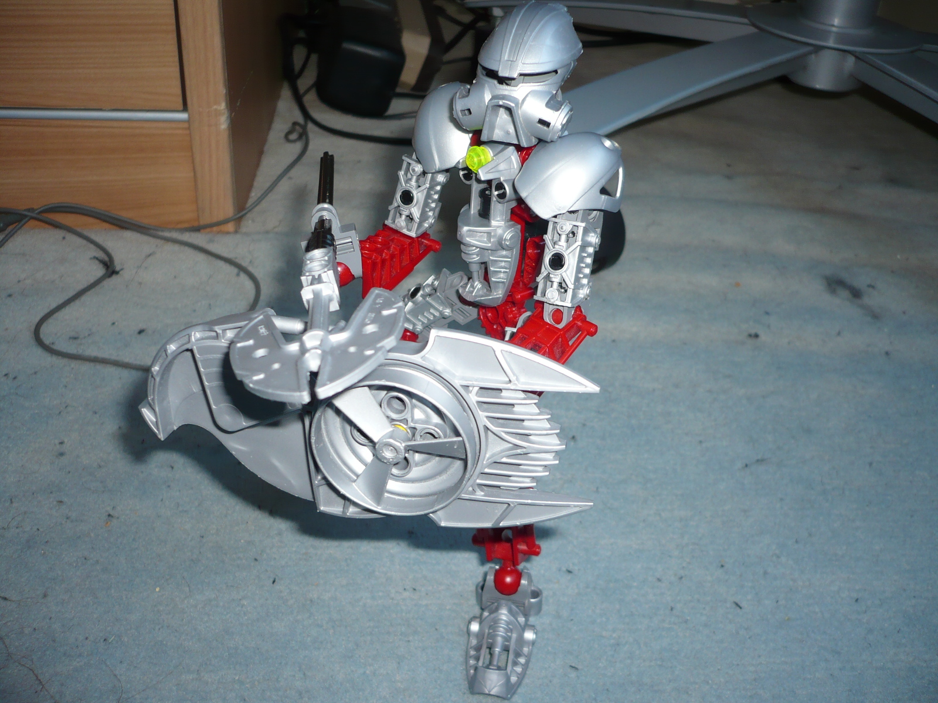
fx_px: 948
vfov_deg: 40.7
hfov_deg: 52.6
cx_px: 469
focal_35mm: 35
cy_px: 352
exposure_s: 1/30
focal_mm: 5.8
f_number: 2.8
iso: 100
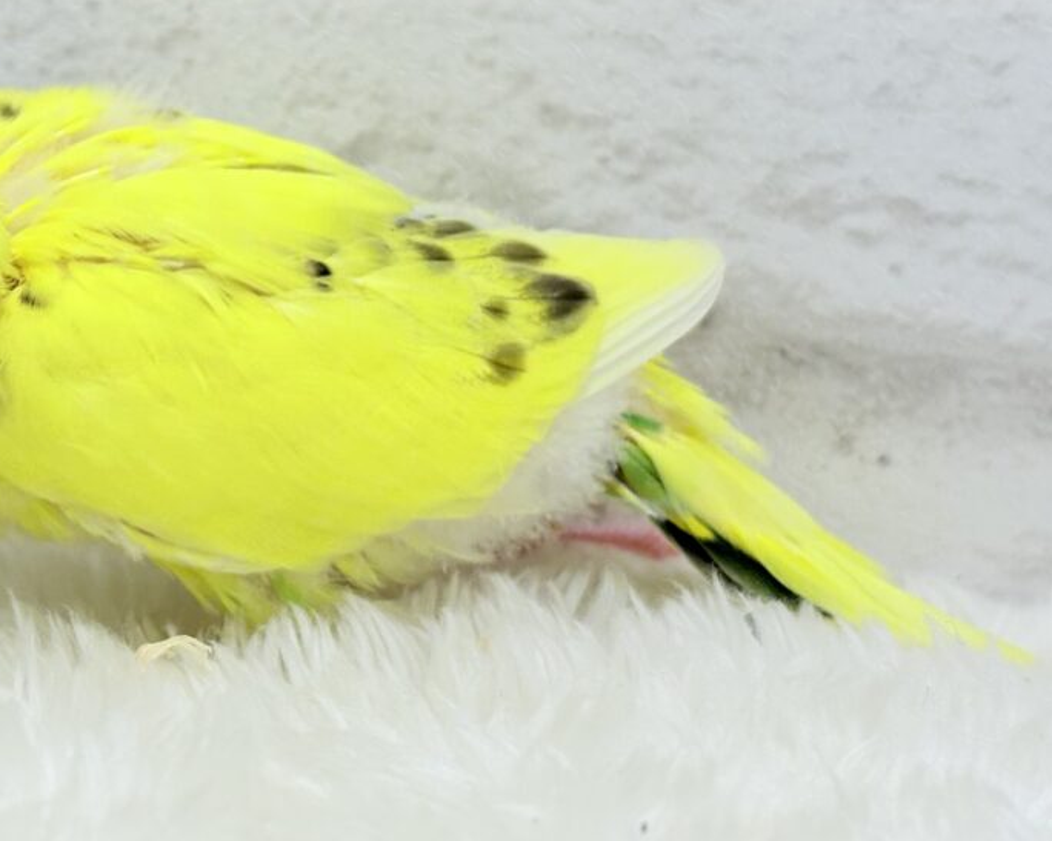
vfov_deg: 17.2
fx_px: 2771
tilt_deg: -9.2
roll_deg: -1.0
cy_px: 281
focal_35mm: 89
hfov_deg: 21.2
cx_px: 185
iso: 50
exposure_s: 1/100
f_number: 1.6
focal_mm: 5.96
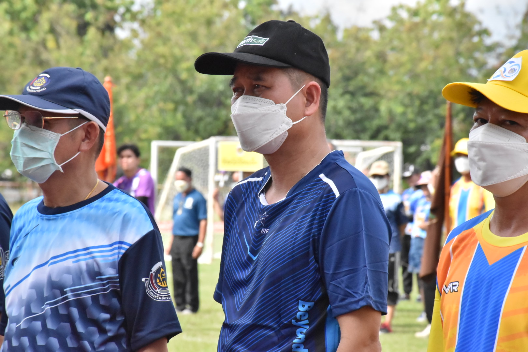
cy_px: 176
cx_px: 264
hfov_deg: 11.2
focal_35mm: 183
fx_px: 2684
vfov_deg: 7.5
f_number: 11
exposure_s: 1/2000
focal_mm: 122
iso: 3200
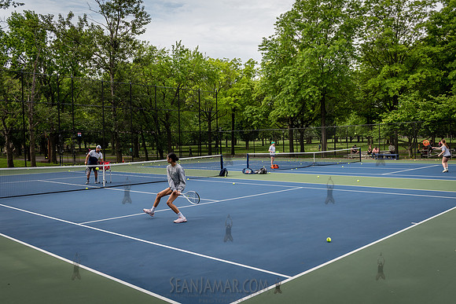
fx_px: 414
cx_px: 246
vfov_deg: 40.3
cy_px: 162
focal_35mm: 33
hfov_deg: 57.6
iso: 200
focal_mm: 29
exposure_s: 1/800
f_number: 4
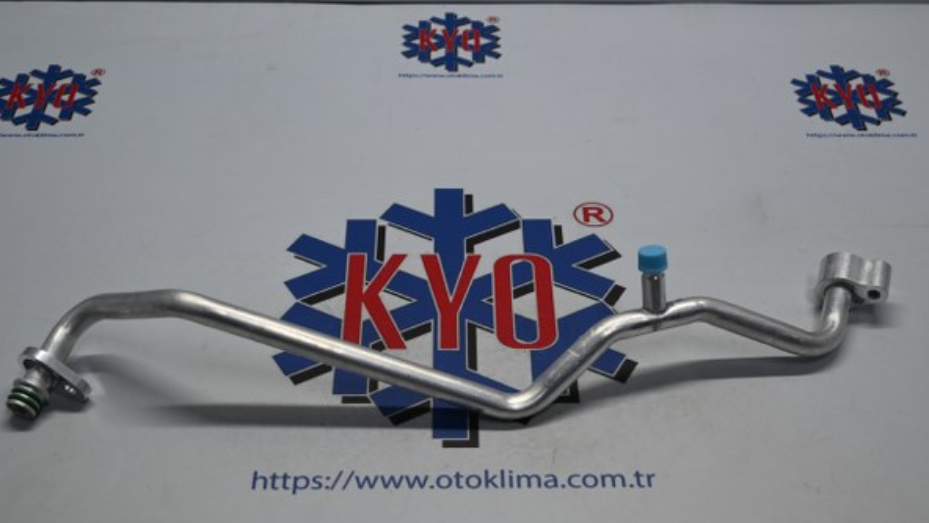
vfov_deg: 23.1
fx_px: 1276
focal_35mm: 52
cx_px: 464
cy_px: 292
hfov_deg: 40.0
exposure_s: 1/50
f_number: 5
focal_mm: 32.5
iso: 200
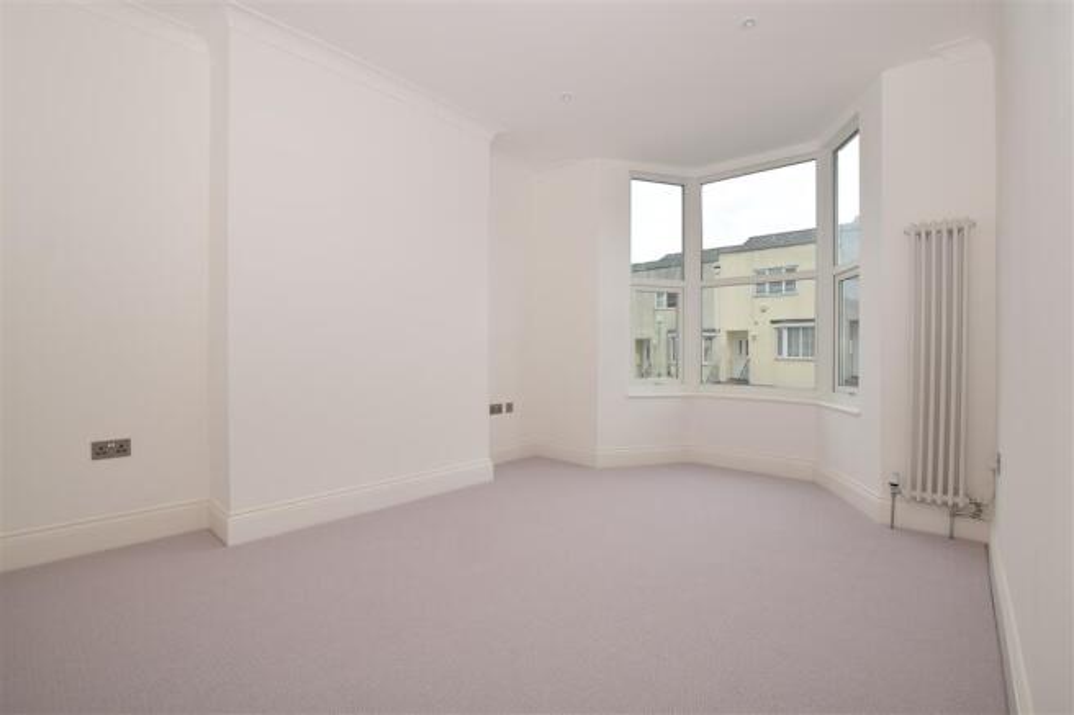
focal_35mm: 15
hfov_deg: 100.4
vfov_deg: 77.3
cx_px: 537
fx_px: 447
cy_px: 358
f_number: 10
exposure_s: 1/200
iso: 250
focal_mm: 10
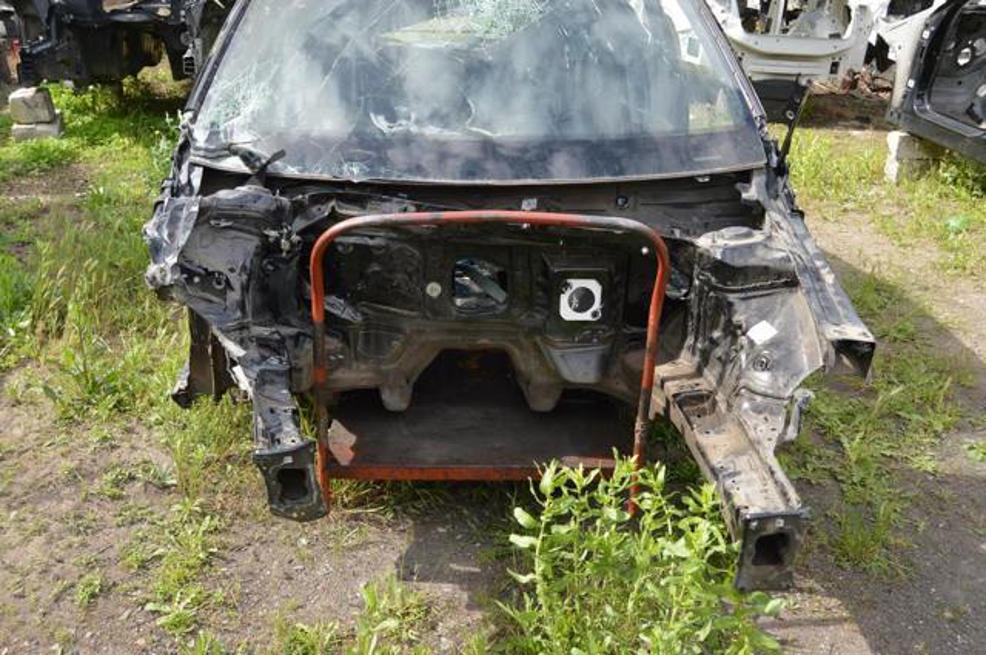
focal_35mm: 33
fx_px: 903
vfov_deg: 39.9
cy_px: 328
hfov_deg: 57.3
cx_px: 493
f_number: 6.3
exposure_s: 1/160
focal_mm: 22
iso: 100
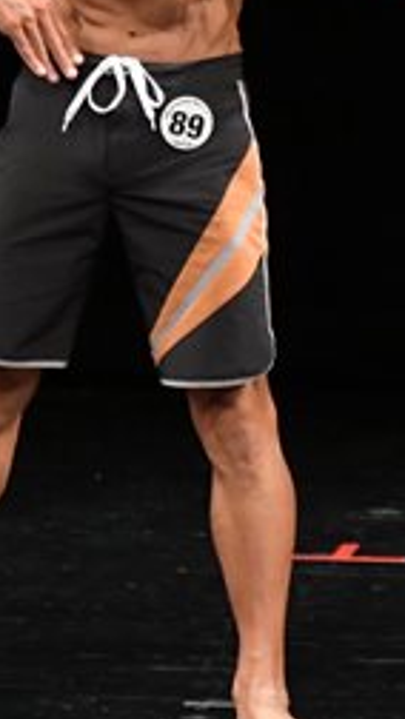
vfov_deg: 2.5
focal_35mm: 869
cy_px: 106
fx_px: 16568
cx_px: 187
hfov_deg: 1.4
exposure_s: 1/400
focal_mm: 180
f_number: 5.6
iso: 3200
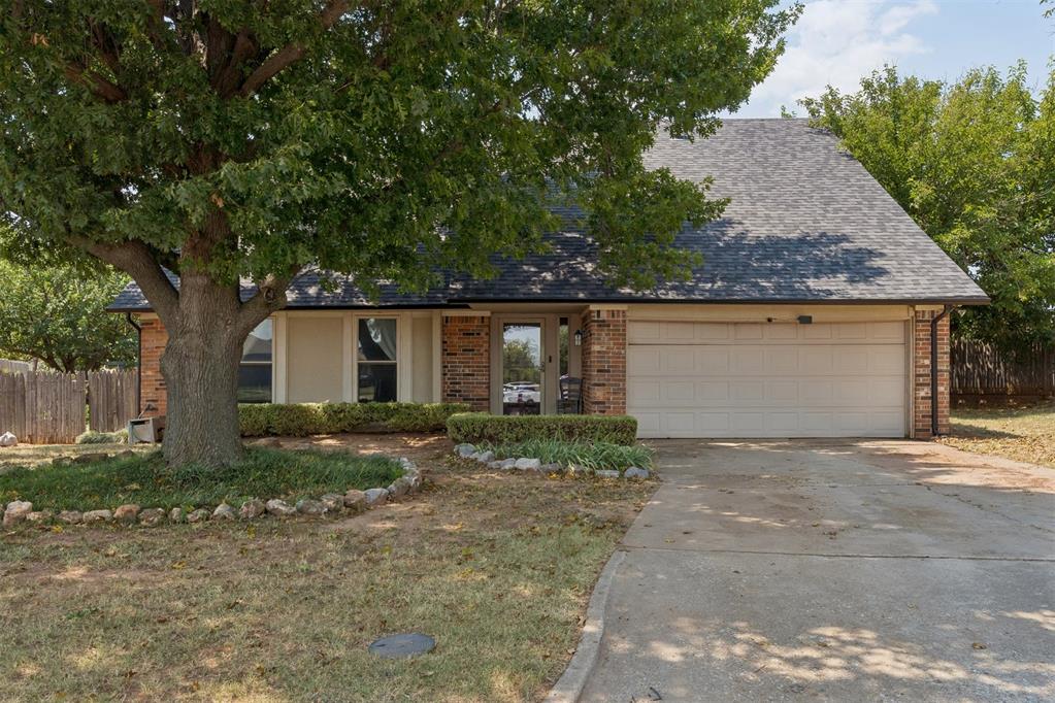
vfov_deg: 47.9
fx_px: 791
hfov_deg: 67.4
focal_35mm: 27
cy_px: 352
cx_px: 528
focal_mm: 18
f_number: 10
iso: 200
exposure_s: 1/320
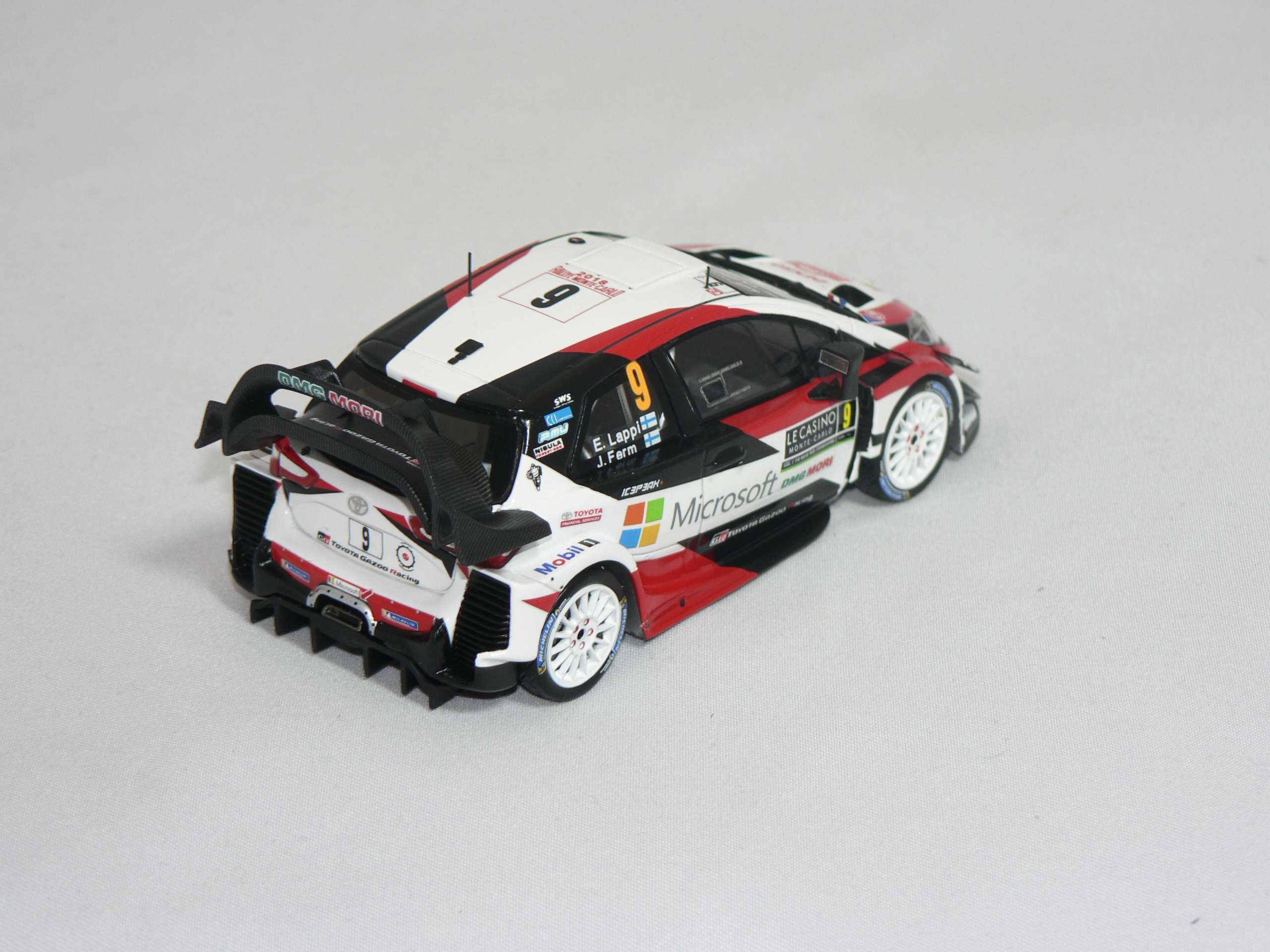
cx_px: 635
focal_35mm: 112
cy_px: 476
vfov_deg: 13.2
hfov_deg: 17.6
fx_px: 4109
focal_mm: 18.6
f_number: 3.2
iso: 80
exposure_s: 1/60
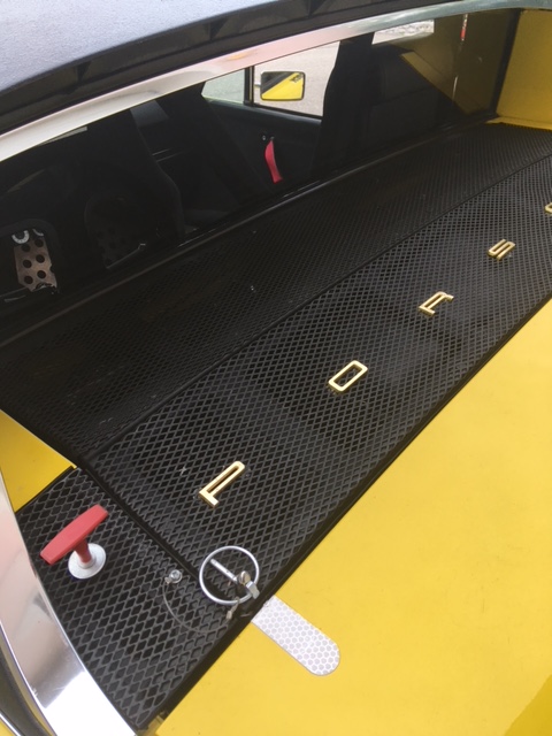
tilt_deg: -38.0
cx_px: 276
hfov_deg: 48.2
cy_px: 368
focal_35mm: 29
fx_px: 617
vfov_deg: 61.7
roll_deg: +2.6
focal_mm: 4.15
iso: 25
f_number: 2.2
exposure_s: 1/437
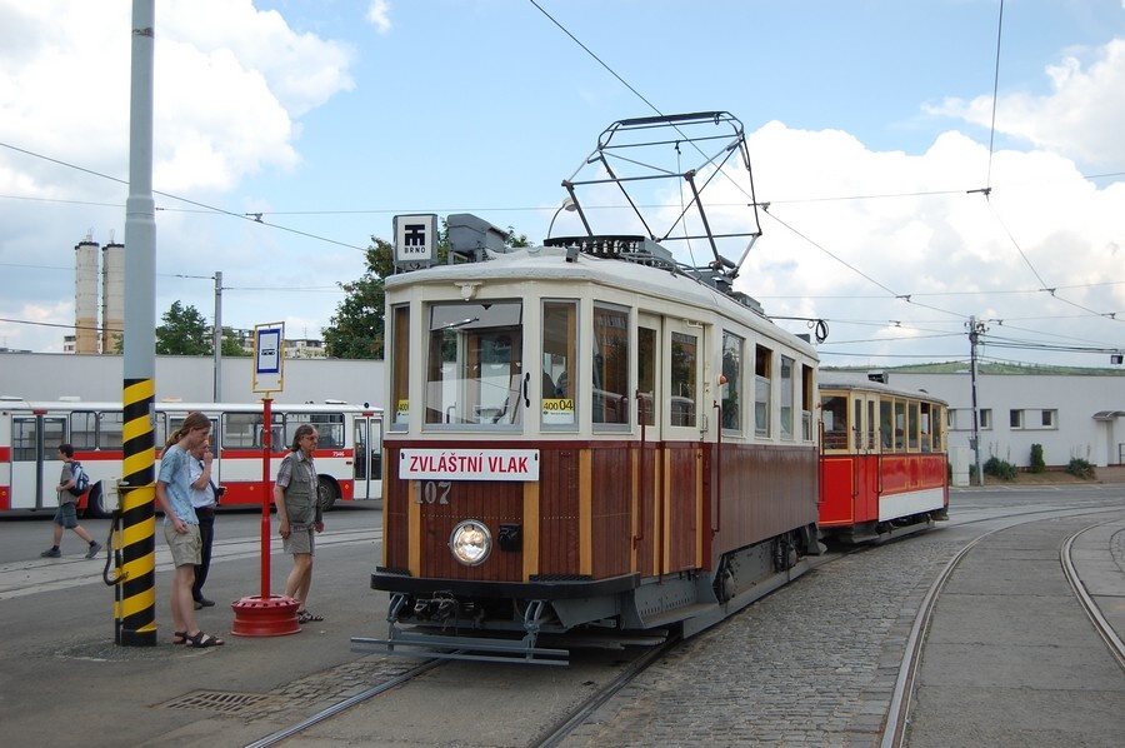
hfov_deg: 46.4
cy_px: 374
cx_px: 562
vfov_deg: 31.8
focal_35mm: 42
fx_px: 1311
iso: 250
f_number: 4.2
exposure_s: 1/1000
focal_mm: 28
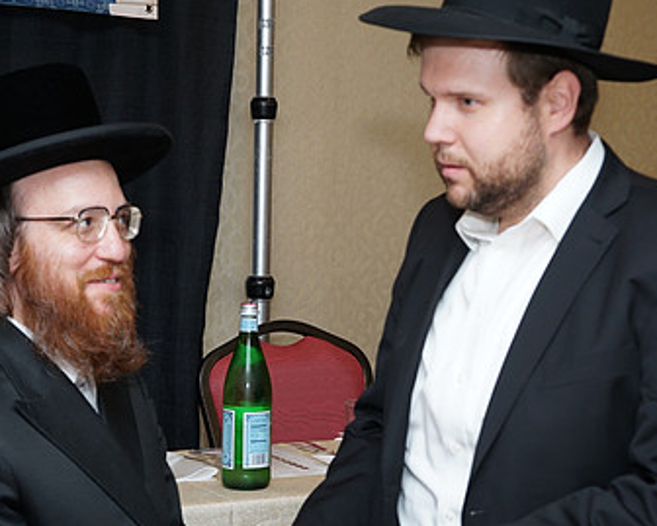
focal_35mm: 81
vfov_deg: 19.0
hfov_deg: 23.6
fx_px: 1575
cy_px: 240
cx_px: 346
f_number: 5.6
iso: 640
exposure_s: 1/125
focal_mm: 50
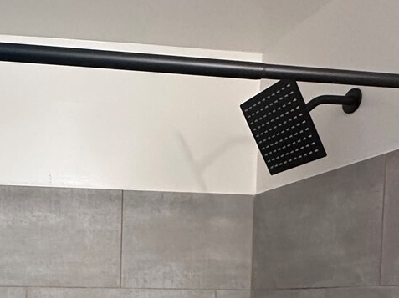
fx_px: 541
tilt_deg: -2.5
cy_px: 326
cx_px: -5
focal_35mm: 47
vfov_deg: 28.2
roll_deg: +0.1
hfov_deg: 36.2
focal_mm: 2.22
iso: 320
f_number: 2.2
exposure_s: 1/120
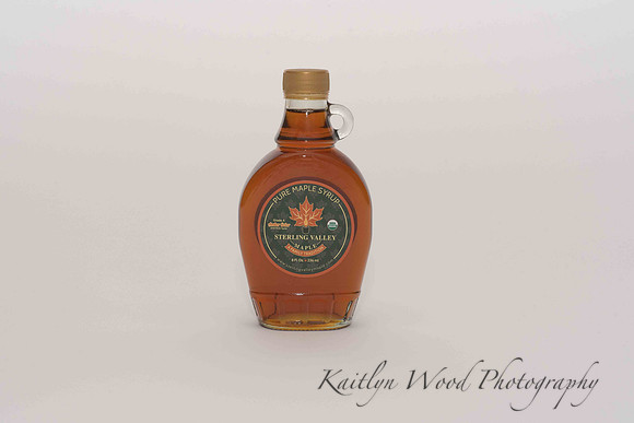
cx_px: 317
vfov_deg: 16.1
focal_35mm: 85
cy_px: 212
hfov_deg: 23.9
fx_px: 1497
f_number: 13
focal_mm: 85
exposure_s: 1/100
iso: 400
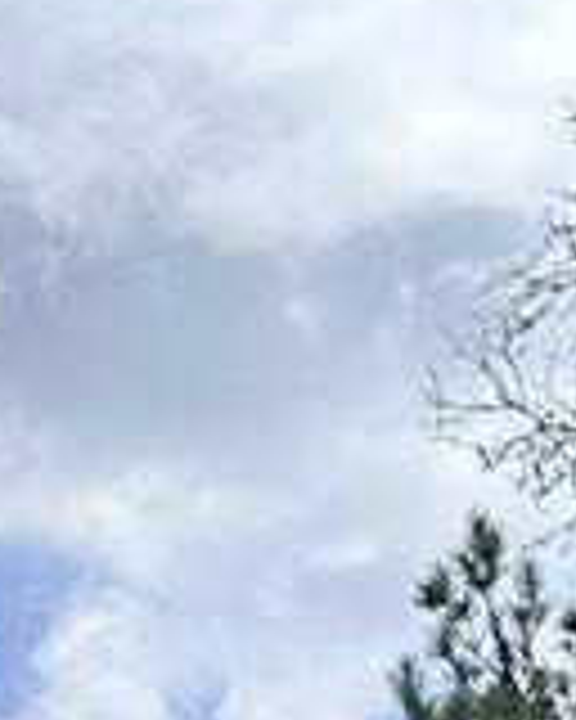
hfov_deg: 6.6
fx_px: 4986
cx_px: -32
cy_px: 1372
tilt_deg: +9.3
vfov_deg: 7.9
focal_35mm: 234
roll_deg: +1.6
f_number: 1.78
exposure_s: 1/5000
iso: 80
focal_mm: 6.86
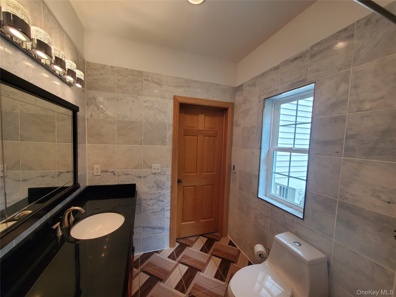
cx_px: 198
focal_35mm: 13
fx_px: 149
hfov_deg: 106.2
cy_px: 148
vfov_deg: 89.9
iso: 100
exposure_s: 1/60
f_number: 2.2
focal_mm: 1.8
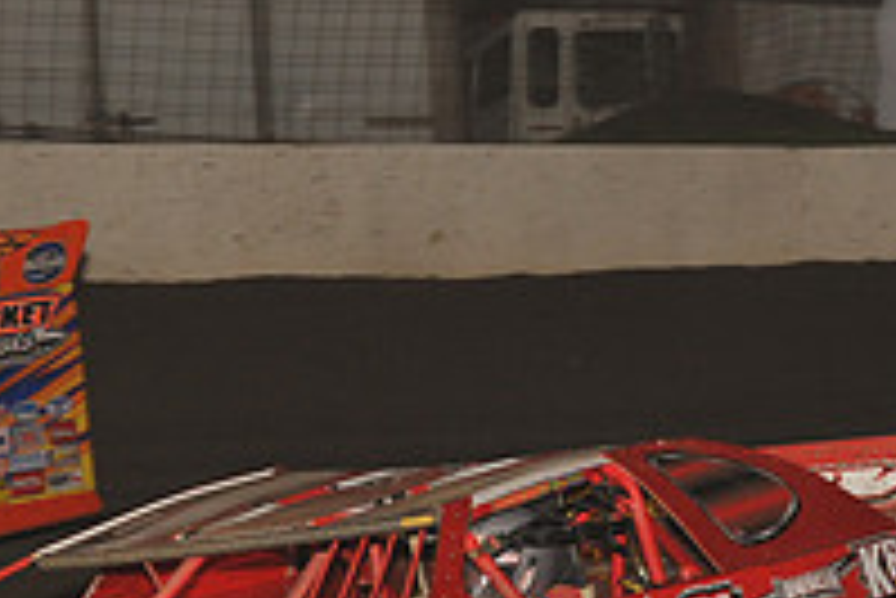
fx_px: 5803
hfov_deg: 8.8
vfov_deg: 5.9
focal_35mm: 233
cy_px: 629
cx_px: 104
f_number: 6.3
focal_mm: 80
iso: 800
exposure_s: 1/320
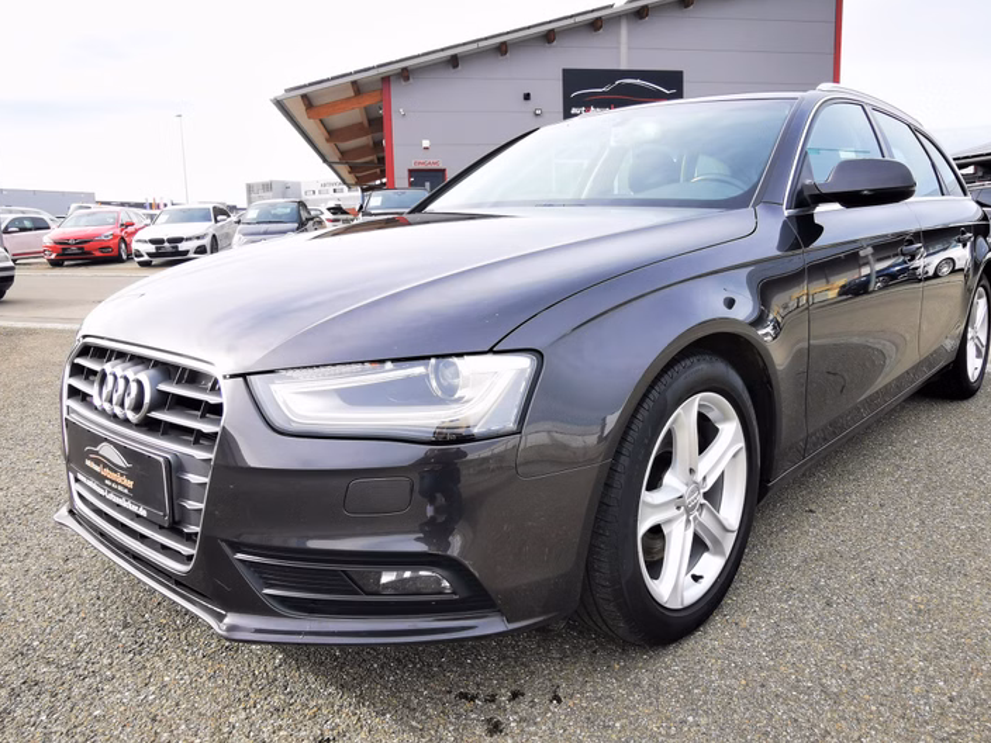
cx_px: 532
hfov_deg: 69.3
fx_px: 716
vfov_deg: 54.9
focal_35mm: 25
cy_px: 363
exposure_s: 1/394
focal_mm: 2.26
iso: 50
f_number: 2.2
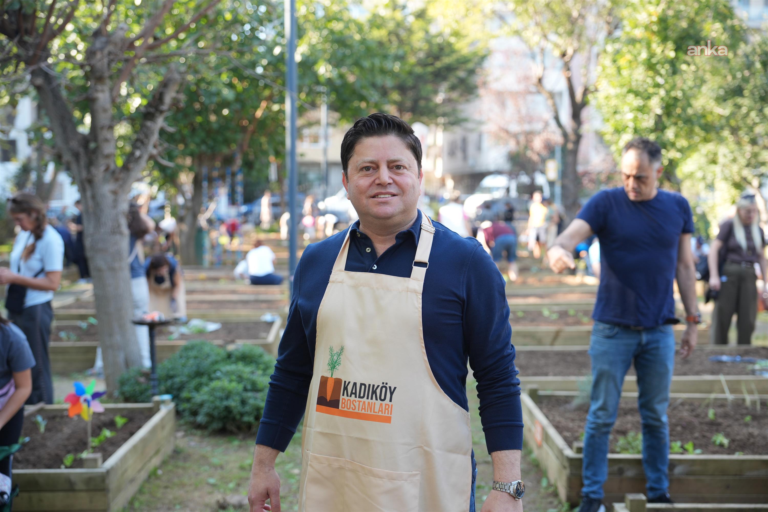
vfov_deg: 29.9
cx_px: 384
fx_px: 960
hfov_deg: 43.6
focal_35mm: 45
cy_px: 256
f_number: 2.8
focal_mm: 45
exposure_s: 1/200
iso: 200
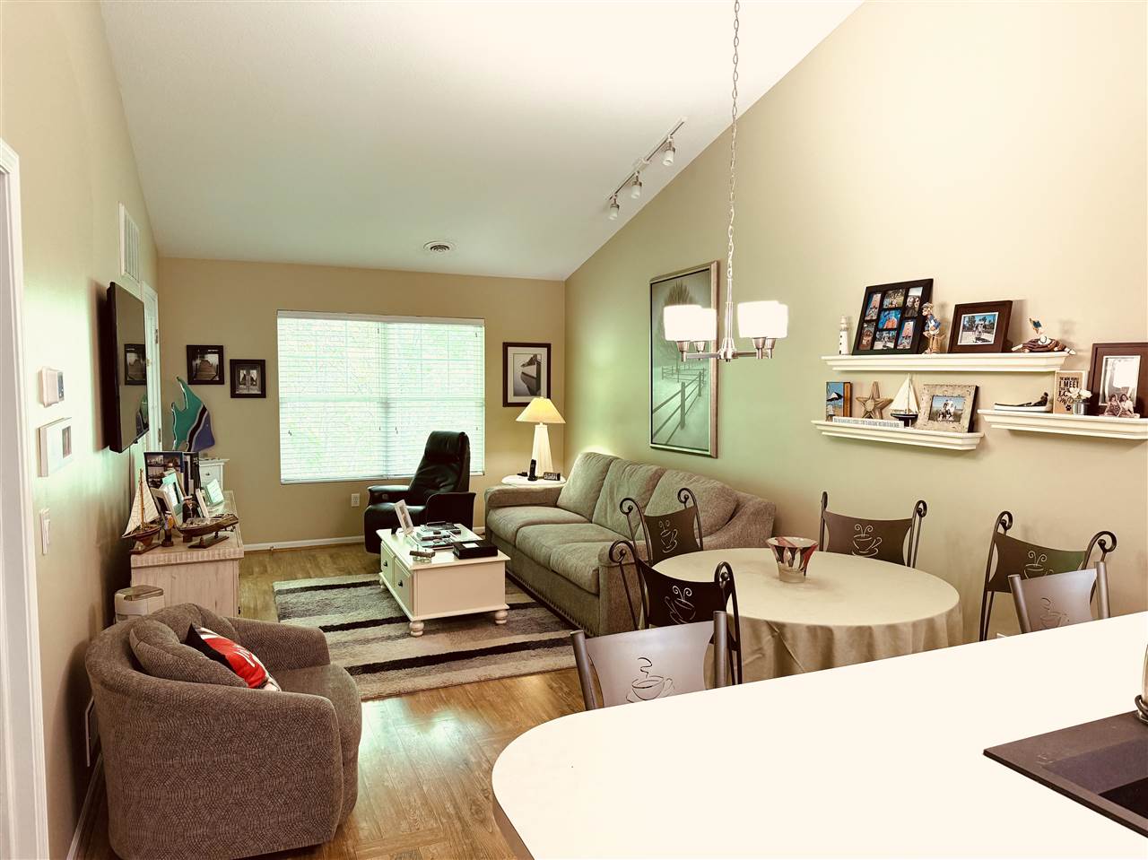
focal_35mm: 24
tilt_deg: -4.0
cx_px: 574
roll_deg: -0.4
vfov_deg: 56.8
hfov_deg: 71.6
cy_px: 430
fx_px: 796
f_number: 1.78
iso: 250
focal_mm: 6.76
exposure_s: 1/120
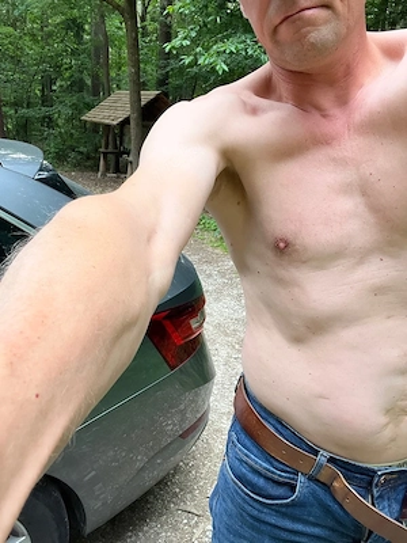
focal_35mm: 30
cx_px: 204
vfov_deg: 60.0
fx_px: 470
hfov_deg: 46.8
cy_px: 272
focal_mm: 2.71
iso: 64
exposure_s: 1/121
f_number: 2.2
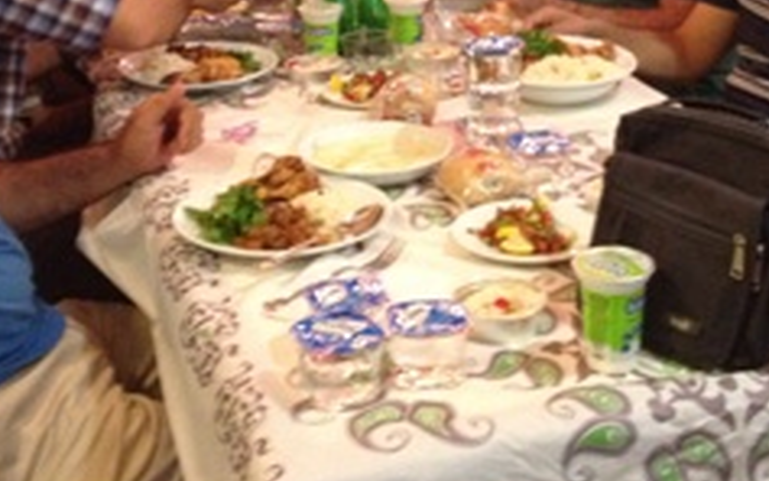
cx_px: 474
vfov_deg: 18.2
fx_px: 1467
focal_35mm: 70
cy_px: 29
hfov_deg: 29.3
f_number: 2.4
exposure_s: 1/15
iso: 500
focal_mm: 4.28
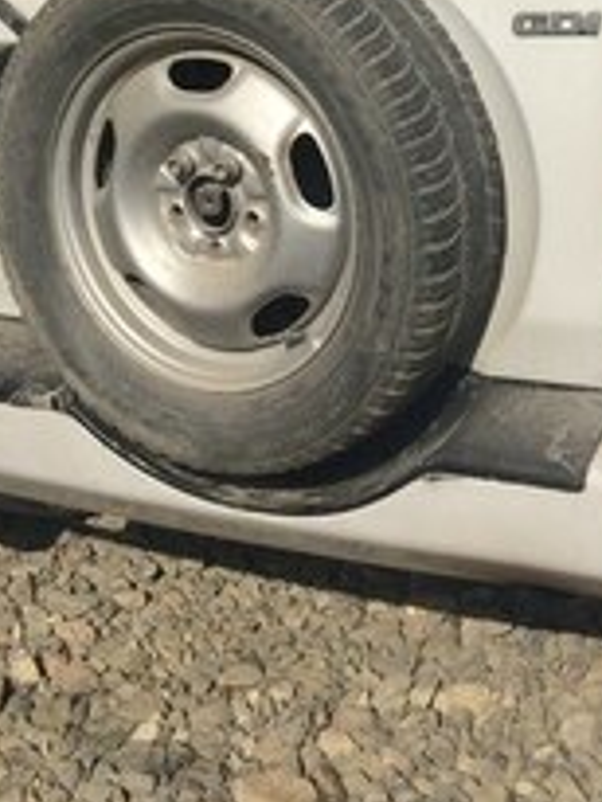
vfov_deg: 25.1
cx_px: 450
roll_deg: +1.2
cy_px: -153
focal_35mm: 70
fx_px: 1621
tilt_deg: -8.9
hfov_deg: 20.9
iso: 32
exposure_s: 1/3731
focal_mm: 4.15
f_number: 2.2
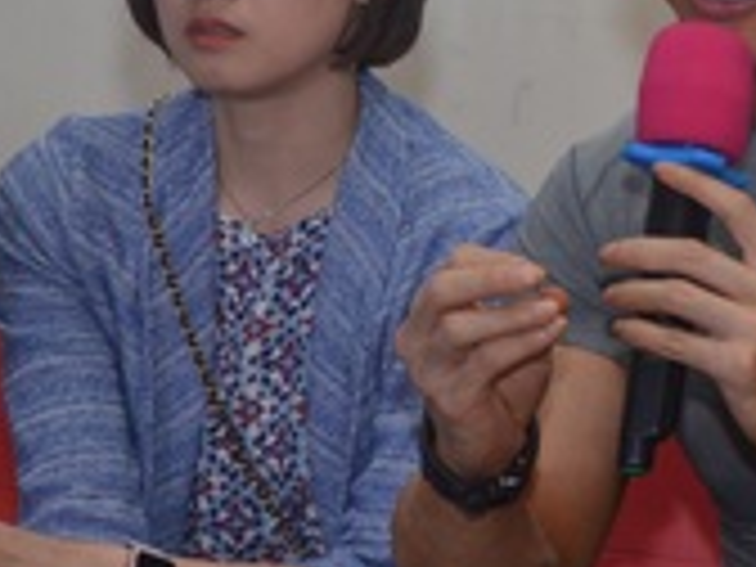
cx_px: 742
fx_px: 5067
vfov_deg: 6.4
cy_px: 158
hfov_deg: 8.5
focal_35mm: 232
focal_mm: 66
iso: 1250
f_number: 5.3
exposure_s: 1/250
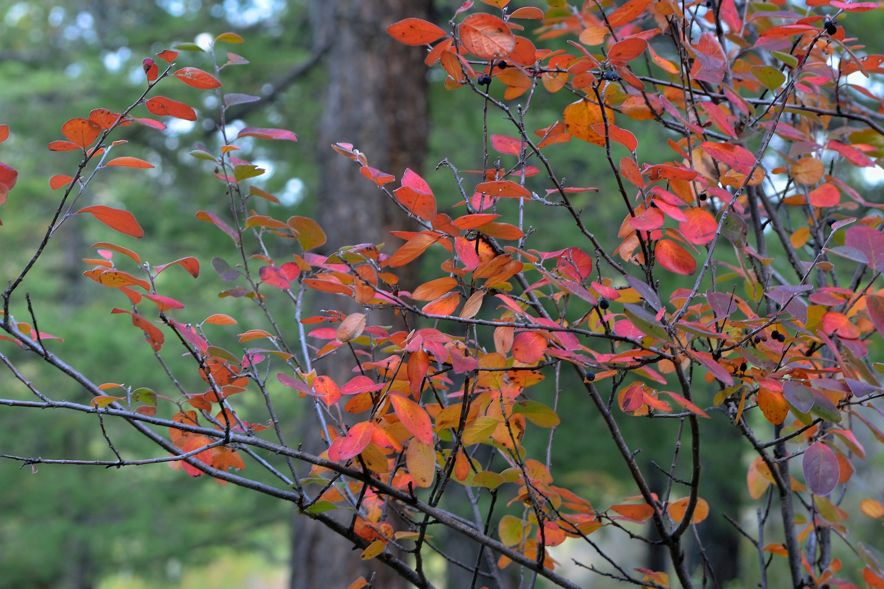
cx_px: 442
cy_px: 294
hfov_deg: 19.5
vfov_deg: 13.0
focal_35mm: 105
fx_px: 2578
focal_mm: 70
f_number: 5.6
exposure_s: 1/80
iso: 200
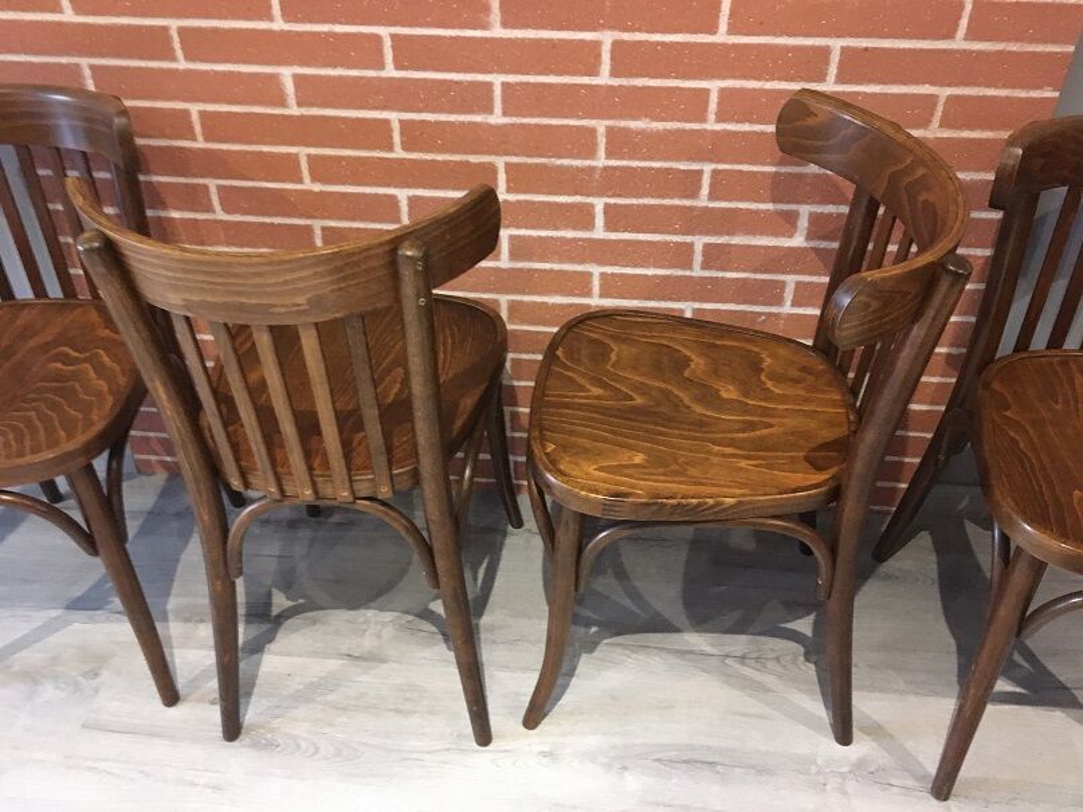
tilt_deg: -39.6
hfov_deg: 61.7
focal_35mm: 29
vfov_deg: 48.2
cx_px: 542
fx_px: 907
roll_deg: +0.8
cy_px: 406
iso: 400
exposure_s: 1/17
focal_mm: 4.15
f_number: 2.2
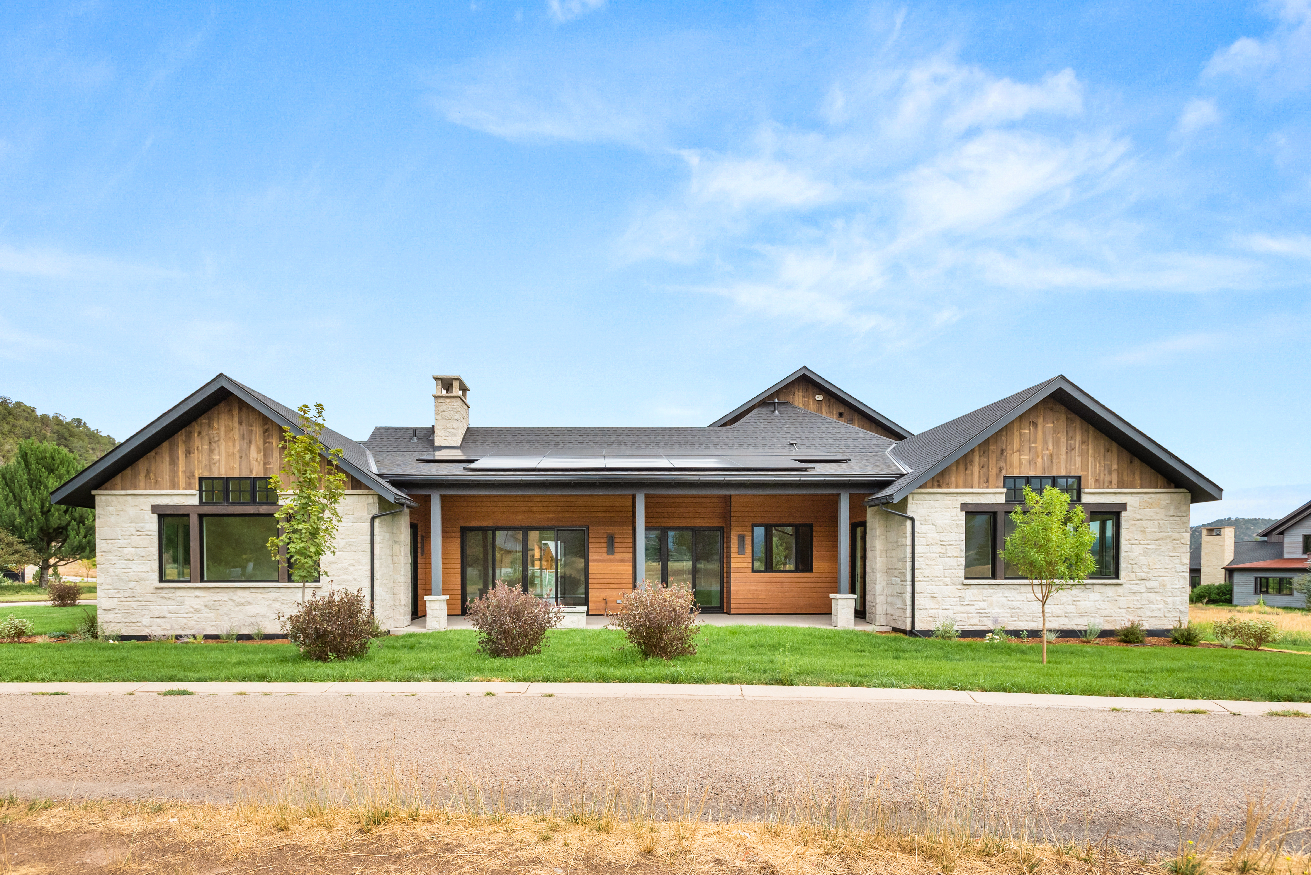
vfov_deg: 70.5
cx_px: 656
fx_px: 619
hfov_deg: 93.3
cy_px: 438
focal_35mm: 17
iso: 400
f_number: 7.1
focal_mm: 17
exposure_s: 1/1600
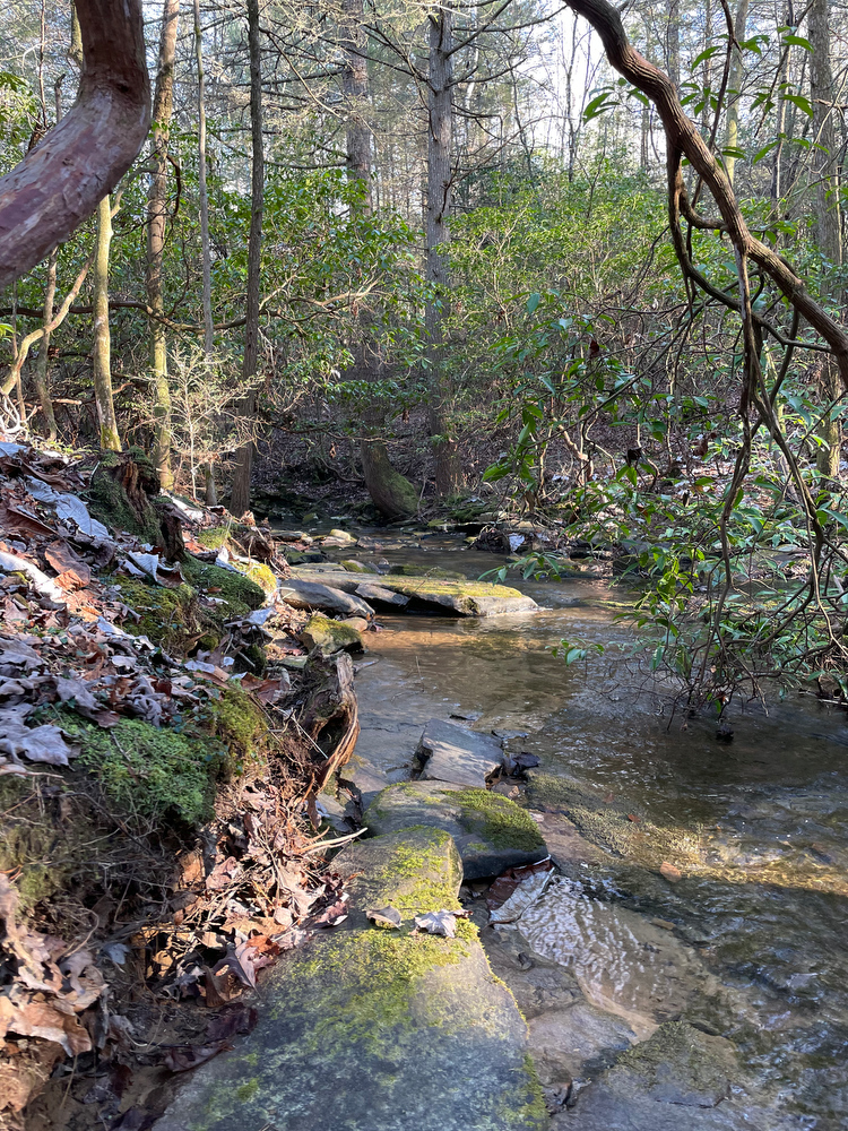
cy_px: 566
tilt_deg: -6.7
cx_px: 424
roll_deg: -0.1
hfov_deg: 53.1
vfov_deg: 67.3
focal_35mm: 26
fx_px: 849
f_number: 1.6
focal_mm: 4.2
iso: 125
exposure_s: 1/61
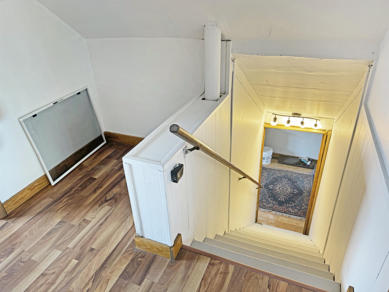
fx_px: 270
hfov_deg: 71.6
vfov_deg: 56.8
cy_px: 146
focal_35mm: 24
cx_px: 194
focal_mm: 6.76
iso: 125
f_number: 1.78
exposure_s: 1/60
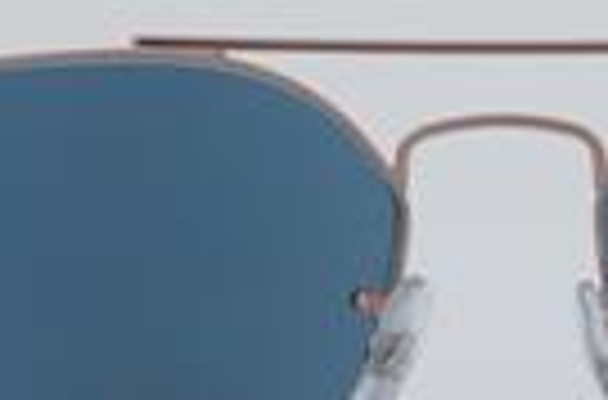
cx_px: 500
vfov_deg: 6.1
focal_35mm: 223
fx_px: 3753
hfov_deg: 9.2
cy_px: 279
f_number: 29
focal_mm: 50
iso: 100
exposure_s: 1/4
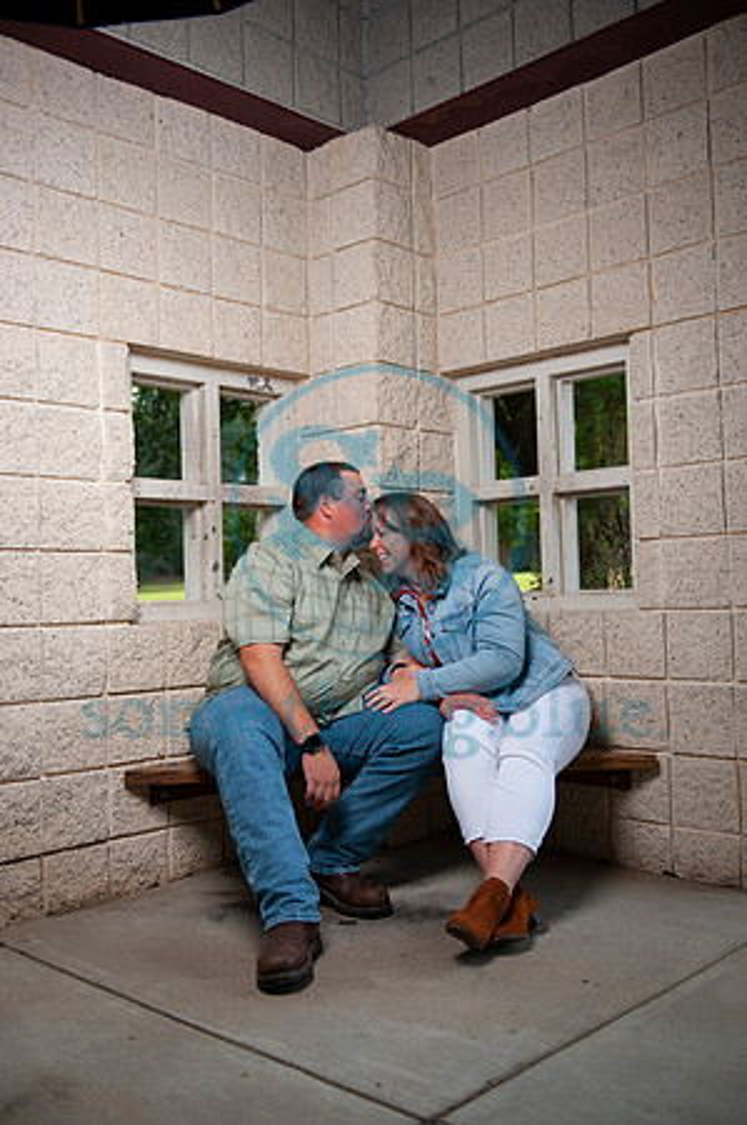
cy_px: 562
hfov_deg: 37.8
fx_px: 1092
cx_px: 374
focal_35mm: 35
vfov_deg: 54.5
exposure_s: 1/800
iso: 200
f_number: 2.8
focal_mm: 35
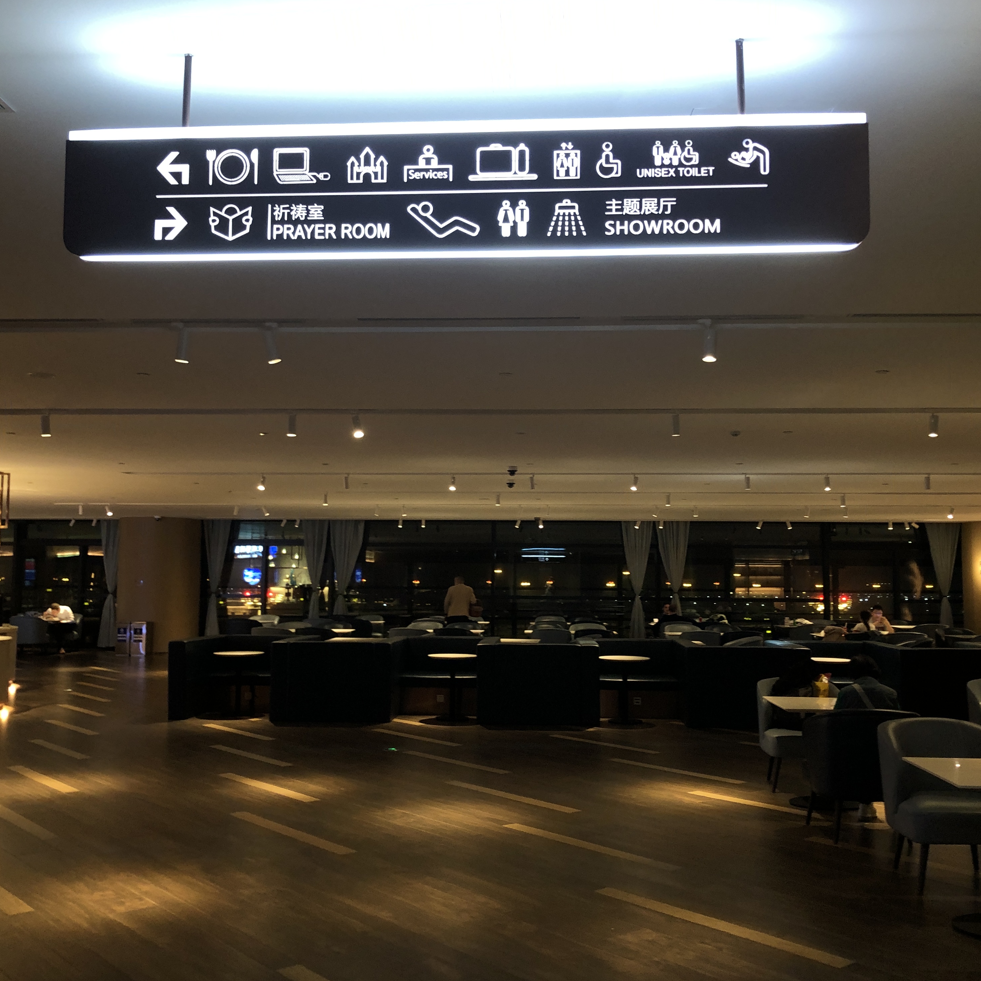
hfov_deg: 48.4
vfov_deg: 48.4
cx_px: 512
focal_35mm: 34
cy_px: 482
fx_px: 1090
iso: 40
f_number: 1.8
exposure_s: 1/26
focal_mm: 3.99
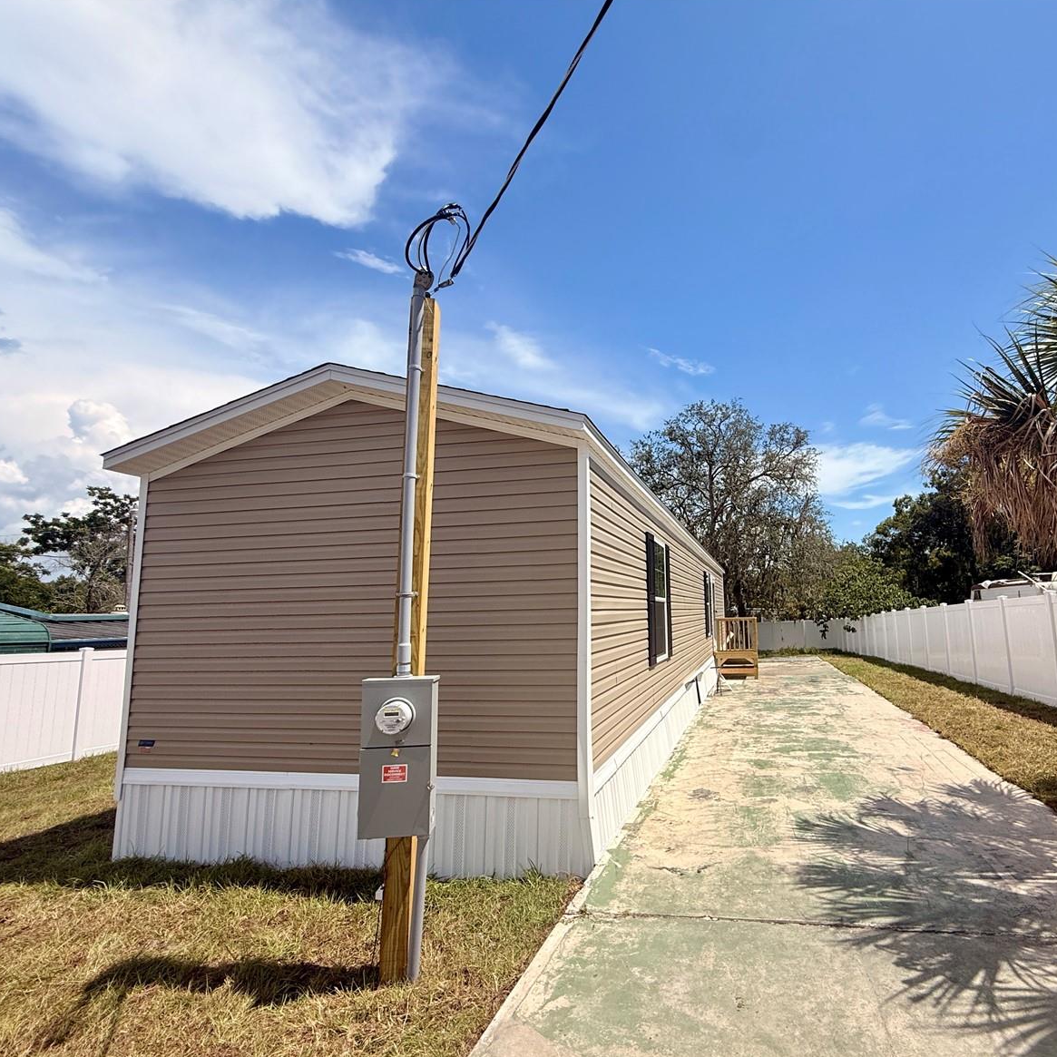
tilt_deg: +9.5
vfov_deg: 84.0
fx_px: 587
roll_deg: +2.6
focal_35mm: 17
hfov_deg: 82.4
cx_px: 660
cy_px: 538
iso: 50
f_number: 2.2
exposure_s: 1/2841
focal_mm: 2.22
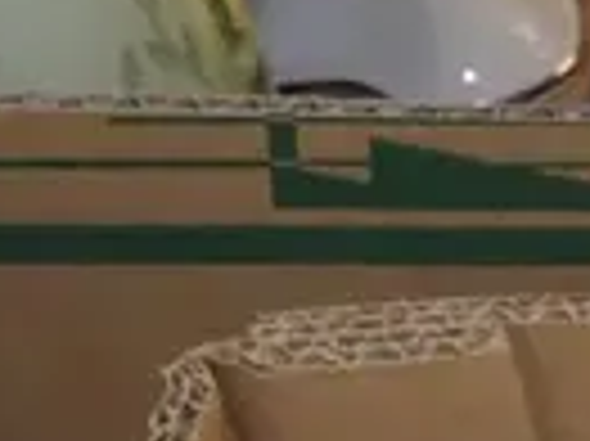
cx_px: 1842
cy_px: 1246
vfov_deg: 5.9
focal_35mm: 235
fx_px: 4002
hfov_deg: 7.3
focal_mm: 15
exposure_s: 1/60
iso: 2000
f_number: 5.6
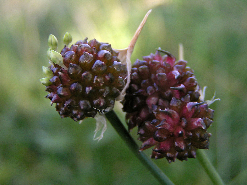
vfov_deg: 23.3
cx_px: 124
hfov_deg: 30.7
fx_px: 450
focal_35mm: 63
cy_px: 92
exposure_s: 1/80
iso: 50
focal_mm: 9.7
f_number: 3.2
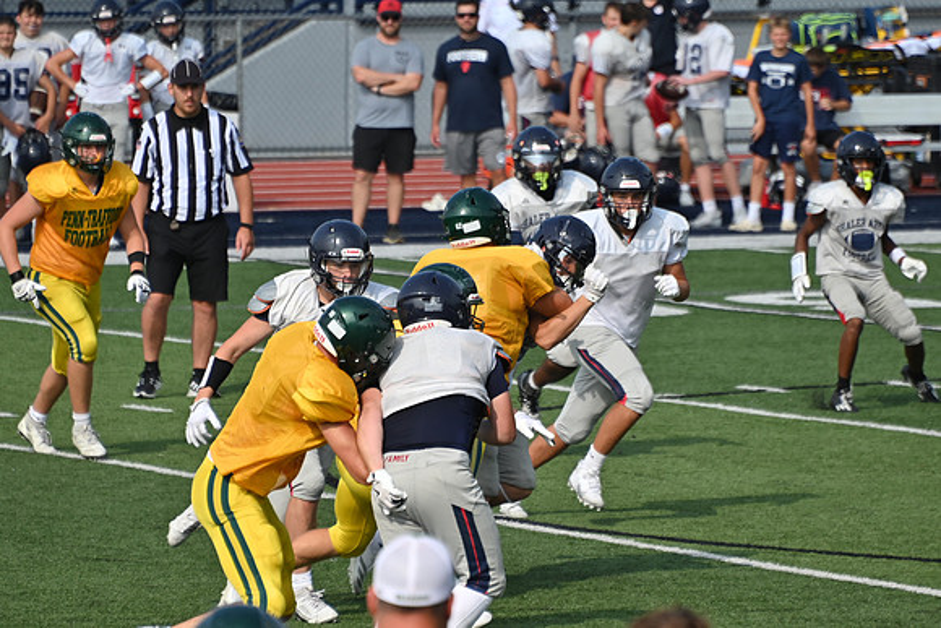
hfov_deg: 4.6
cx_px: 470
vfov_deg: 3.1
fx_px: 11765
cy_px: 314
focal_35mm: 450
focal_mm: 300
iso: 100
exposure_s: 1/800
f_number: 5.6
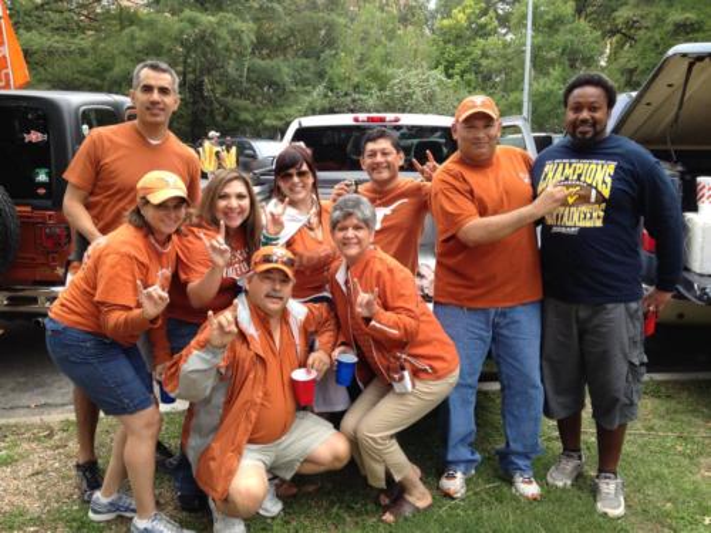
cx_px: 356
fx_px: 719
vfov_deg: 40.7
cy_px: 266
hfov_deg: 52.6
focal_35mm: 35
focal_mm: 4.28
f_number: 2.4
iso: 64
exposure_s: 1/210
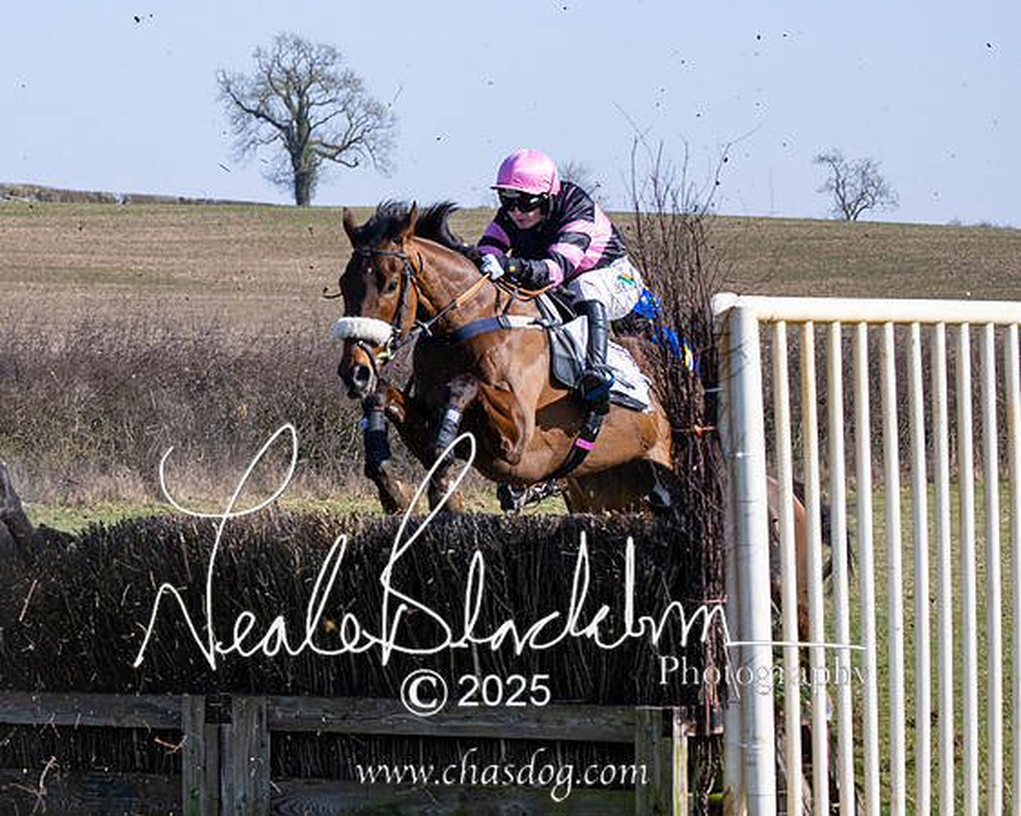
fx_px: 5159
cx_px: -306
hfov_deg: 11.0
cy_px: 484
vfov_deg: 9.0
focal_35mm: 171
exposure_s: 1/2500
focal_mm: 70
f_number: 4
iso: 200
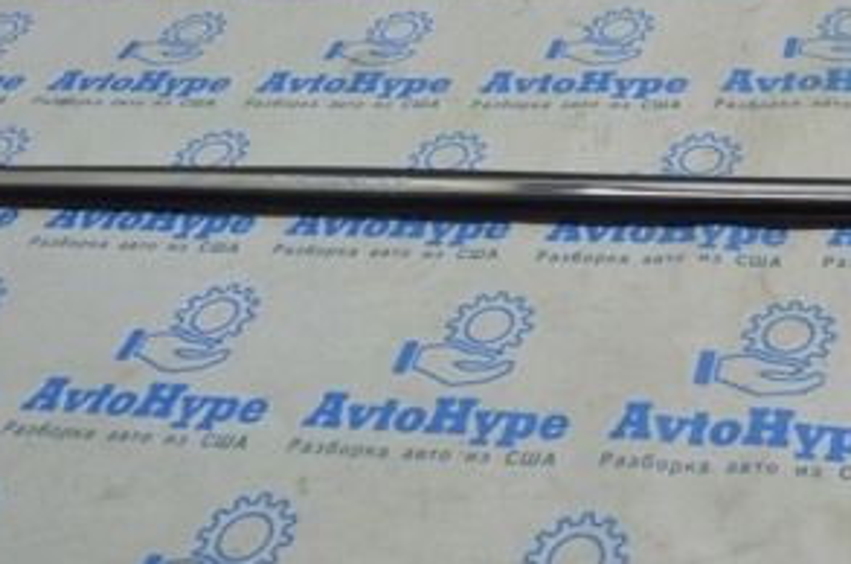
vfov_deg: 21.9
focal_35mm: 59
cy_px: -22
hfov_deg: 32.4
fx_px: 1392
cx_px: 761
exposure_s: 1/40
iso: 400
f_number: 5.6
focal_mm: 18
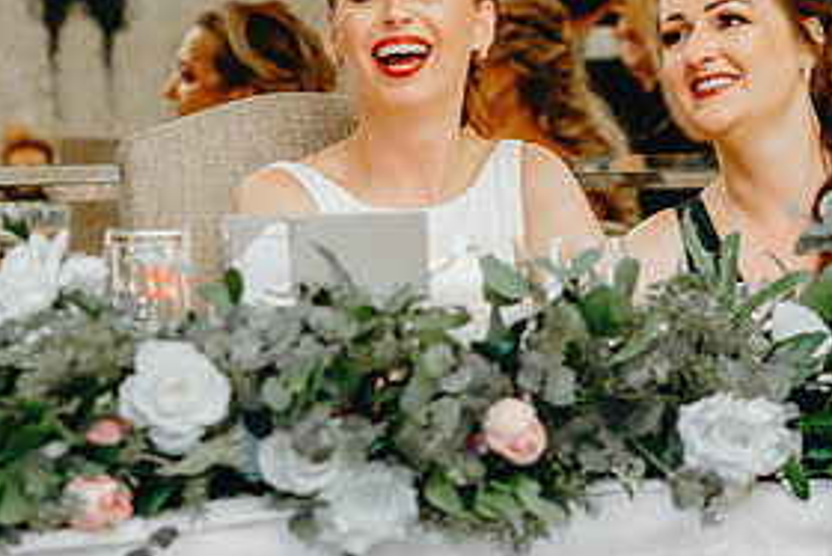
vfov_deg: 5.7
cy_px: 259
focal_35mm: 240
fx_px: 5549
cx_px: 294
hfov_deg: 8.6
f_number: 3.5
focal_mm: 85
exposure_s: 1/125
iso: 3200
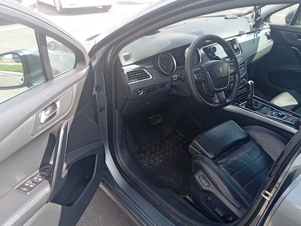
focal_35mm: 32
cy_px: 97
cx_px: 164
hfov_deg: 56.7
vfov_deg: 44.2
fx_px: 279
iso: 53
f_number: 1.8
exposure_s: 1/100
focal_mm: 3.98
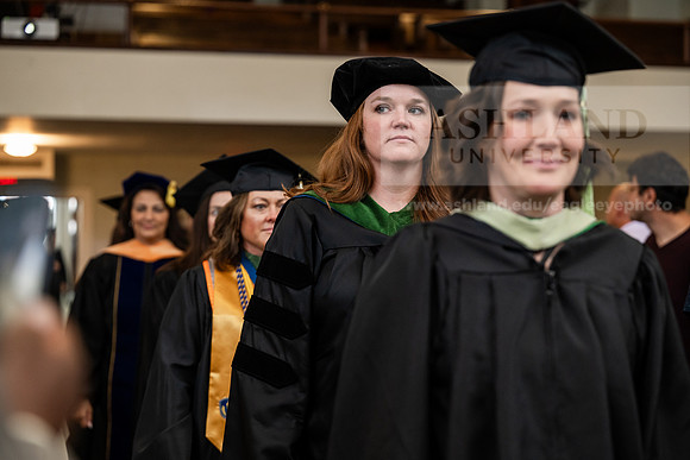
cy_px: 230
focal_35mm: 79
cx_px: 345
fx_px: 1514
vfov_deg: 17.3
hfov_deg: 25.7
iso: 1250
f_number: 3.2
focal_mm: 79
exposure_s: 1/200
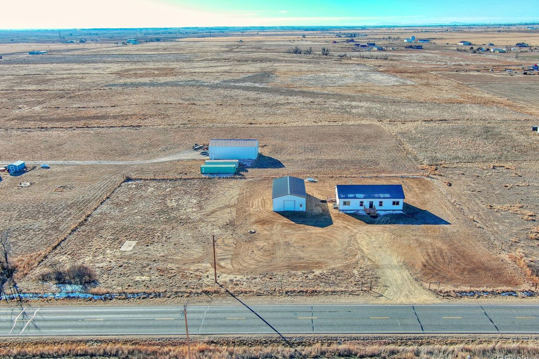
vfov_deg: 43.6
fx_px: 449
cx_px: 275
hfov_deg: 61.9
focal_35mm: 30
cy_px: 181
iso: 100
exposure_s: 1/1052
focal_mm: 10.6
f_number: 2.8
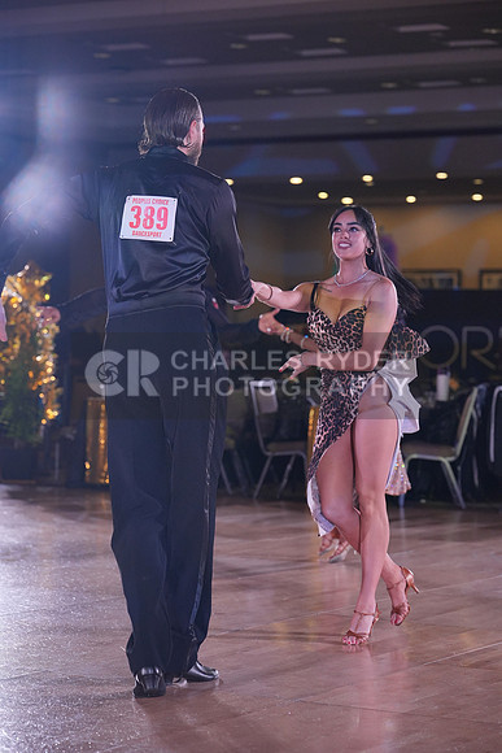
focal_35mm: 94
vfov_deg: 21.7
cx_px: 251
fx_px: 1965
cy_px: 376
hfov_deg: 14.6
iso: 1250
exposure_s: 1/400
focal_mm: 94
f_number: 4
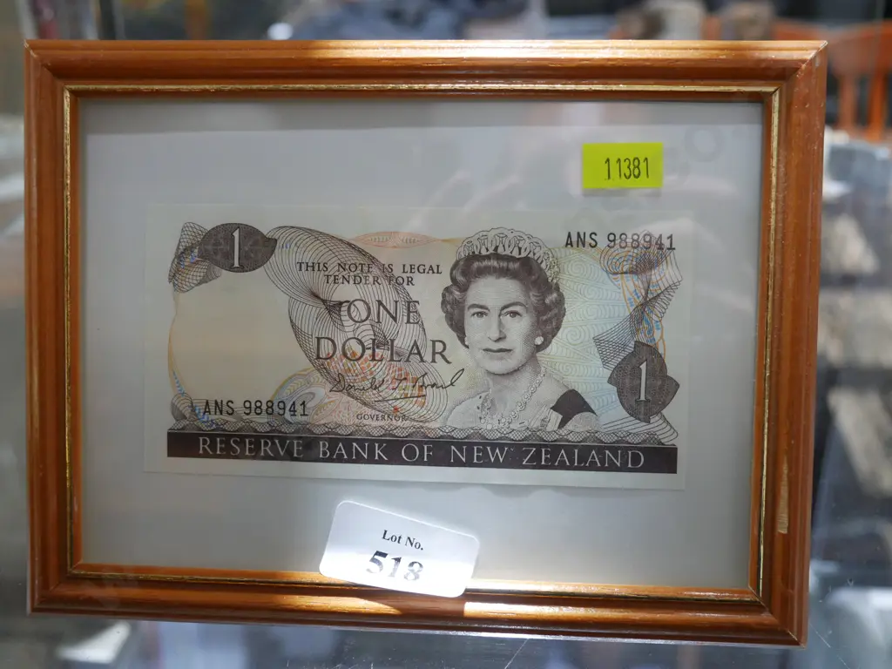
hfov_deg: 44.8
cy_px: 334
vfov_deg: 34.3
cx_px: 446
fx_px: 1082
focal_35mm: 42
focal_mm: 21
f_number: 4.6
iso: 1000
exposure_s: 1/60
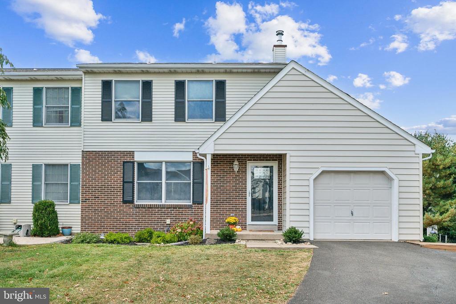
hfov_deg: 57.2
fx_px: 418
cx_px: 228
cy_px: 152
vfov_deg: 40.0
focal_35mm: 33
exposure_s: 1/400
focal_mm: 33
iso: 500
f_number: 8
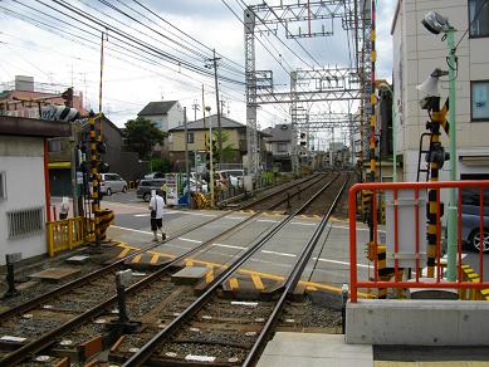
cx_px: 244
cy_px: 184
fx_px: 452
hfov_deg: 56.8
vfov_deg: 44.2
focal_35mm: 32
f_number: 5.5
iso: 100
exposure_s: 1/400
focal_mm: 5.7
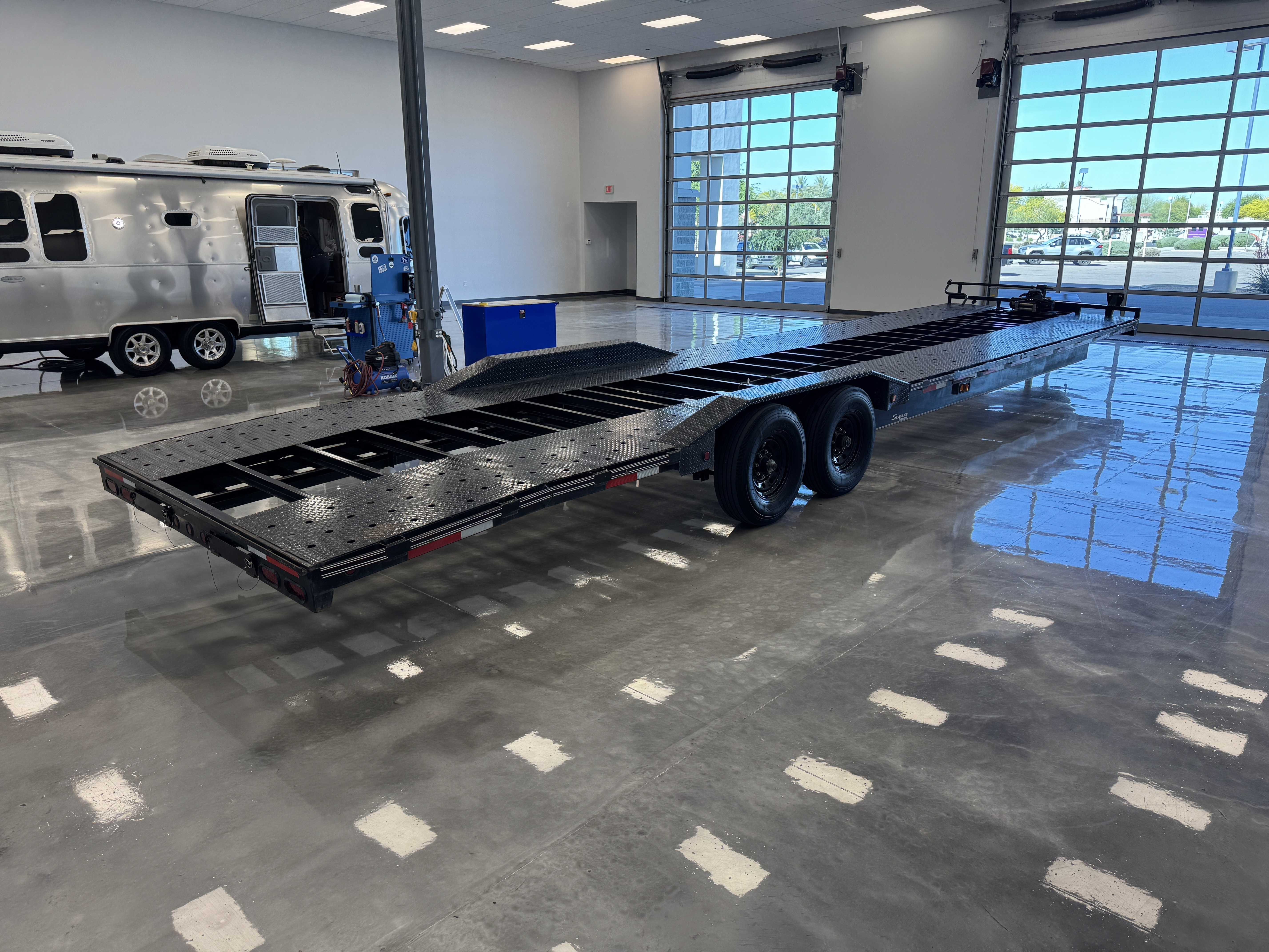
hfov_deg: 71.6
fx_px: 880
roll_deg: +0.2
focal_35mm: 24
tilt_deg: -15.0
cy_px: 476
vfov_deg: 56.8
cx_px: 634
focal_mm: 6.76
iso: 80
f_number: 1.78
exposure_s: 1/128
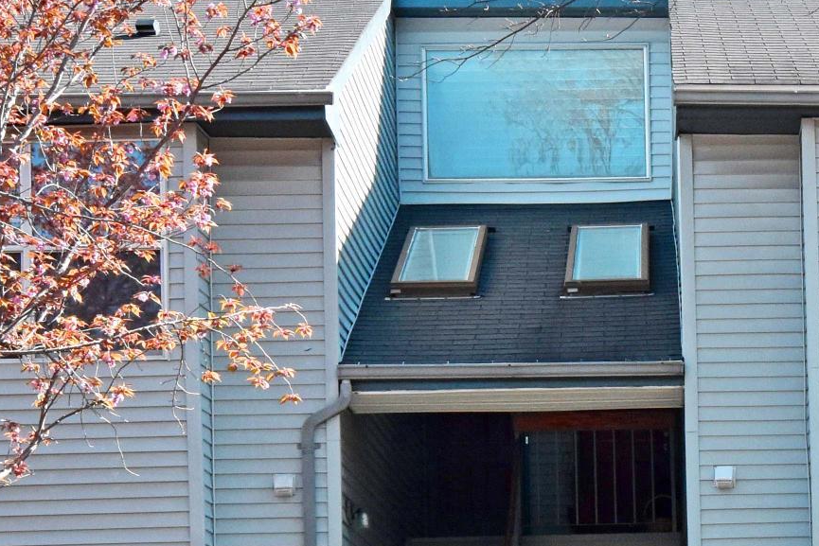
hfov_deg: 19.1
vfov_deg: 12.9
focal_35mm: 104
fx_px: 2366
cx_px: 804
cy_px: 621
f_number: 11
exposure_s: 1/500
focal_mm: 20
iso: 1250
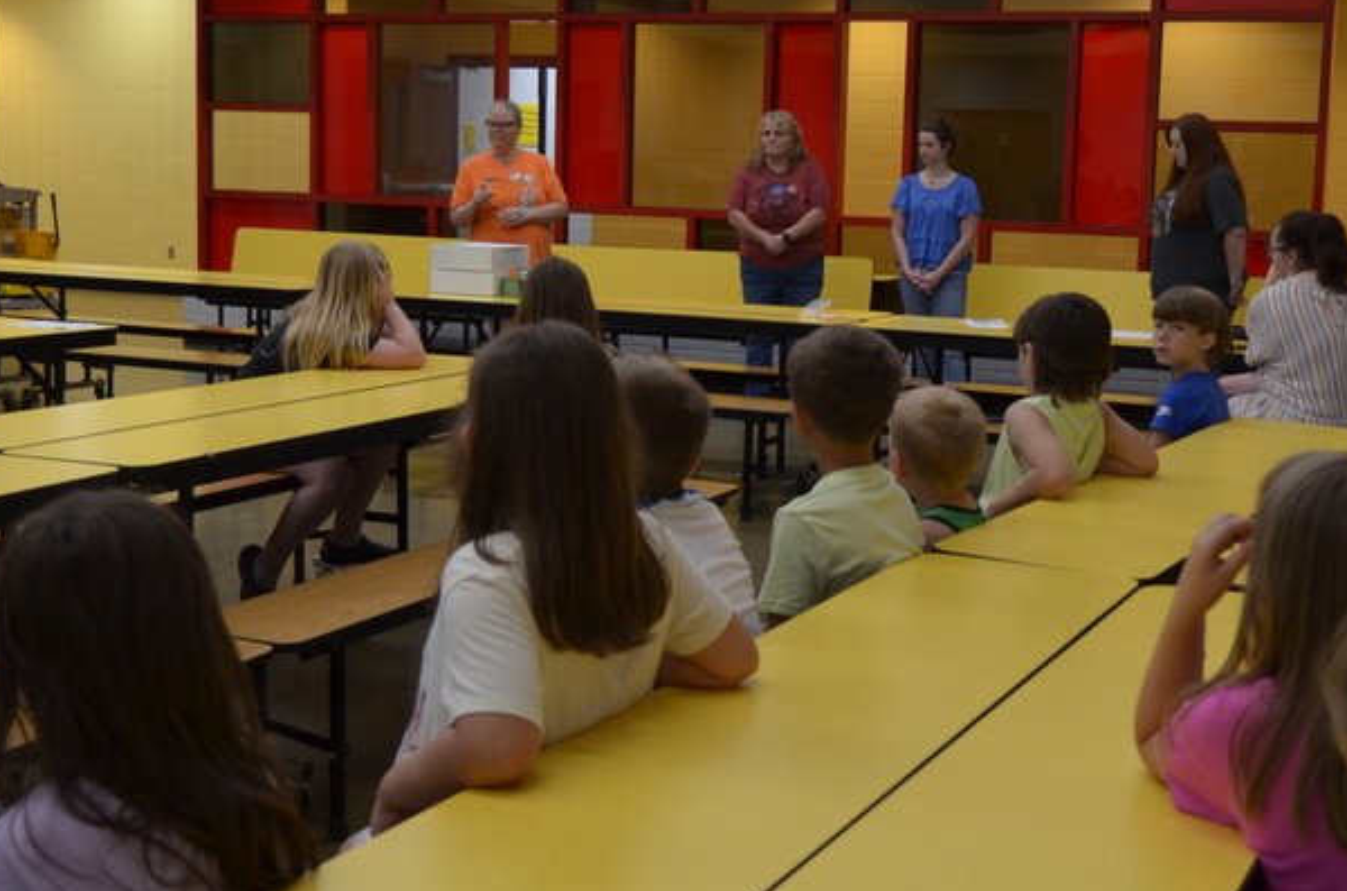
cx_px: 770
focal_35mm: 50
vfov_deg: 26.8
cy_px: 388
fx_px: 1866
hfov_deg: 39.6
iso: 720
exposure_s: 1/125
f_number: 3.5
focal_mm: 20
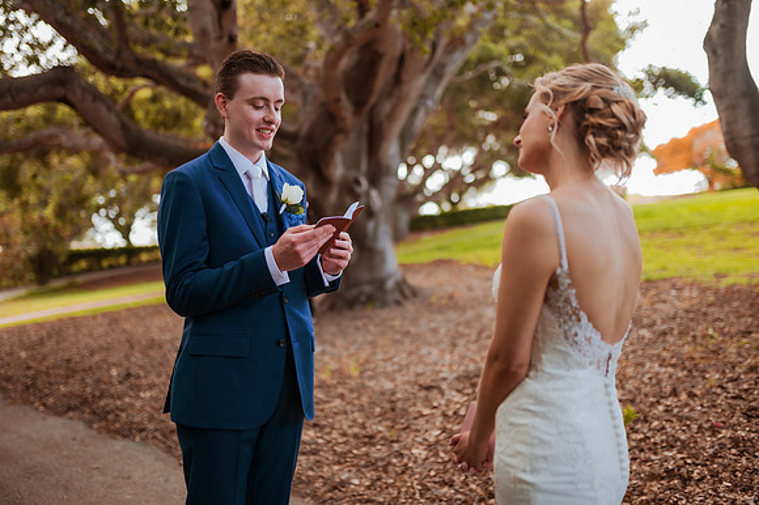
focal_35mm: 35
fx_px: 737
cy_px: 252
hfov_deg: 54.5
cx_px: 380
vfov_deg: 37.8
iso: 320
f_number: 1.4
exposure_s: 1/800
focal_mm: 35
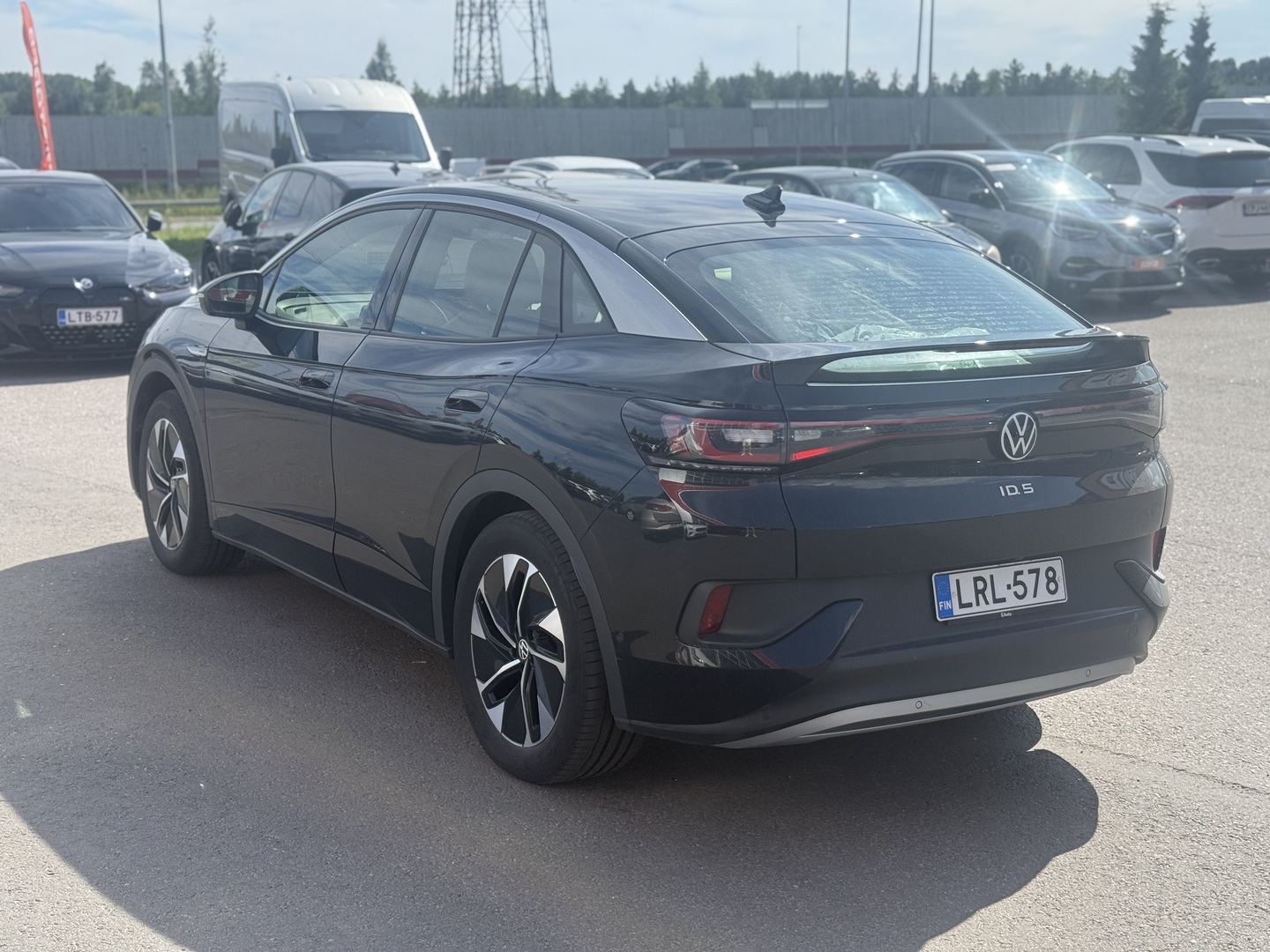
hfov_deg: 39.7
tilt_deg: -10.8
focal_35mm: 48
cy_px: 476
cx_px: 635
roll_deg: +0.7
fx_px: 1761
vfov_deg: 30.3
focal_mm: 6.76
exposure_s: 1/2976
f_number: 1.78
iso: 80
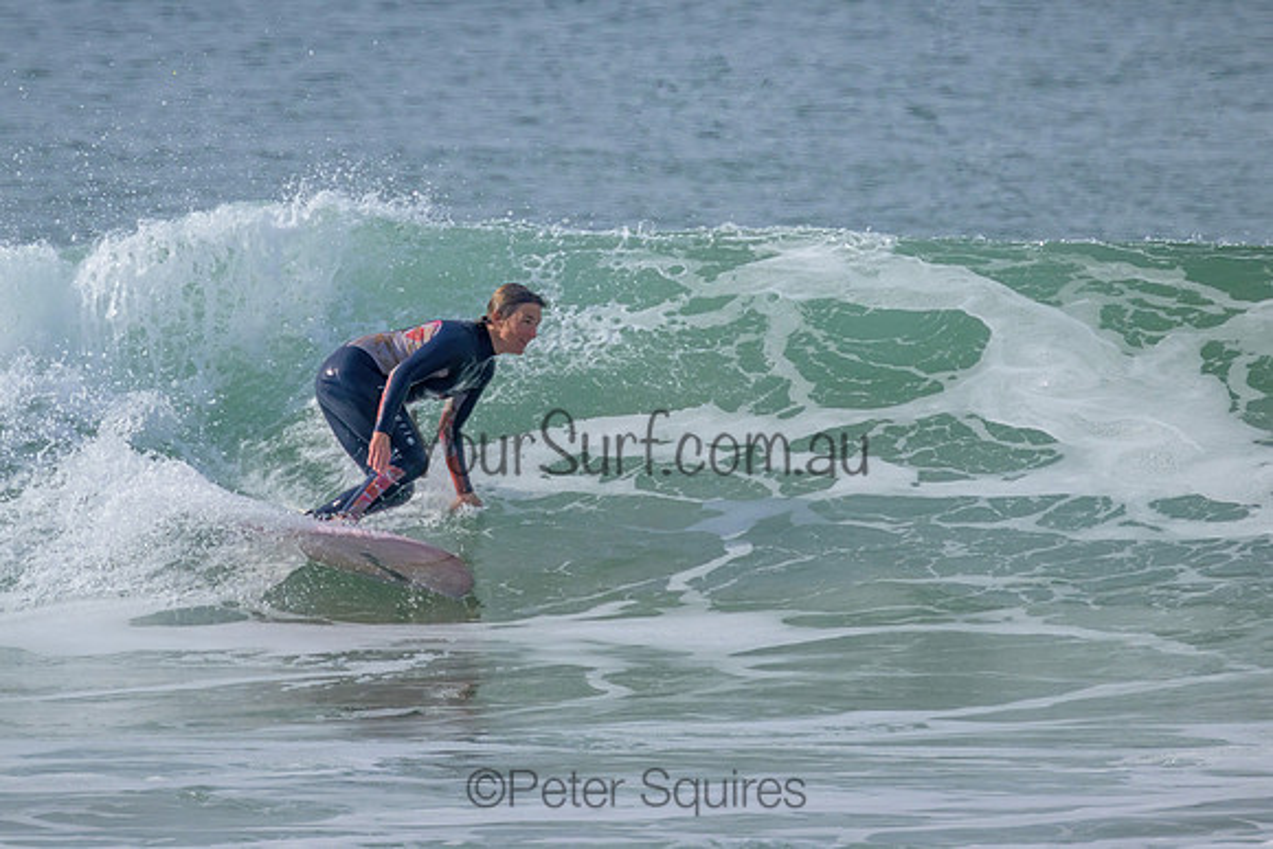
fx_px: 38932
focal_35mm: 1101
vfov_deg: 1.2
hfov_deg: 1.9
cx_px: 555
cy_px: 272
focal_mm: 800
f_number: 11
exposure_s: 1/2000
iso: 1000
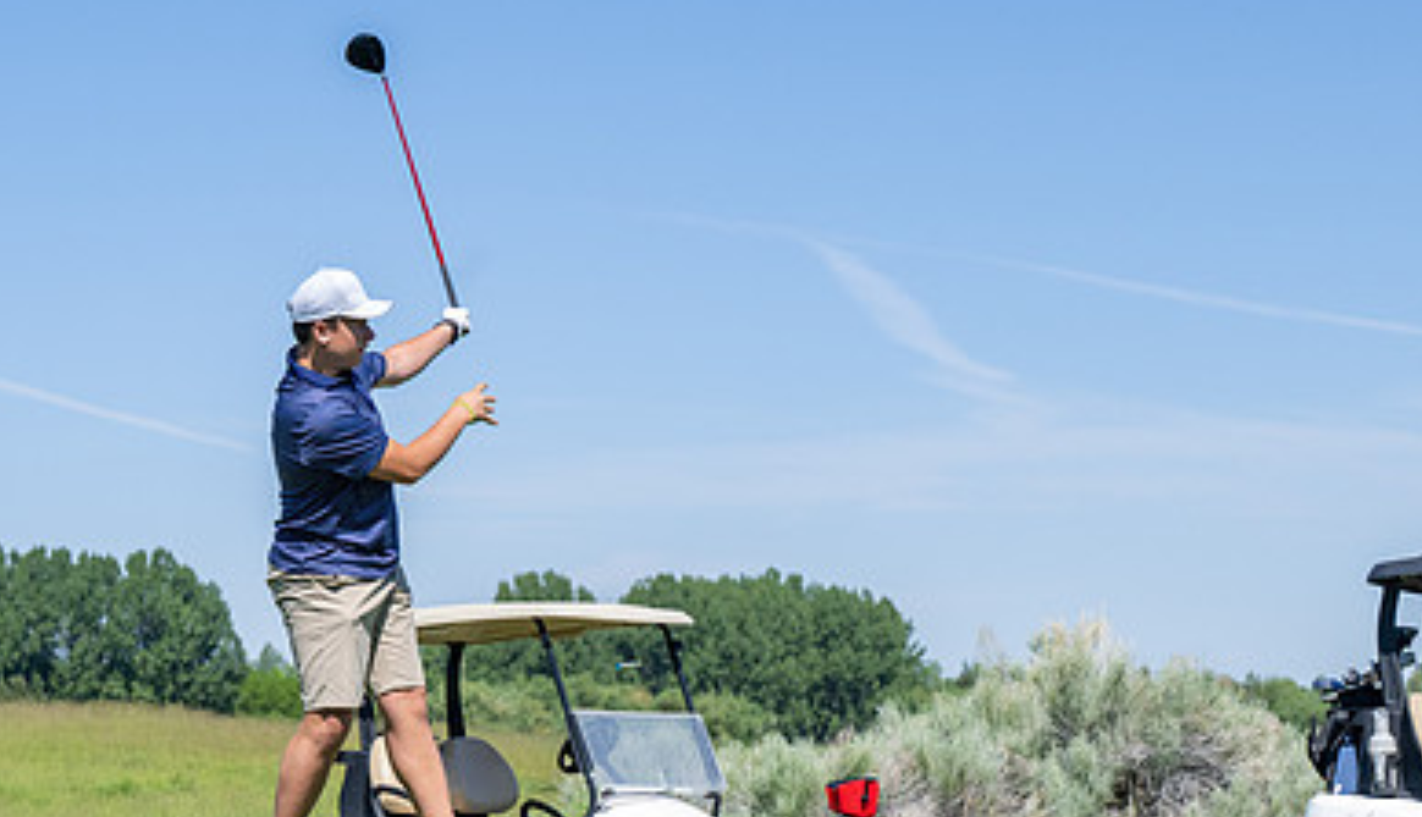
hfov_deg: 19.5
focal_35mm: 109
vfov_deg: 11.3
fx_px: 4132
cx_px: 711
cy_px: 541
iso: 1000
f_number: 5.6
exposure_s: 1/4000
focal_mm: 70
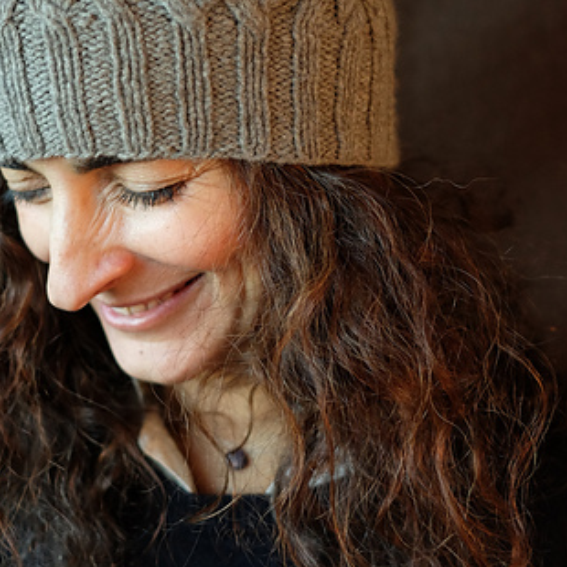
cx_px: 209
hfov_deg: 18.6
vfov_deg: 18.6
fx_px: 1723
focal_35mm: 93
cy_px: 161
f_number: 2
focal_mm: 35
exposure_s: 1/160
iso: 800
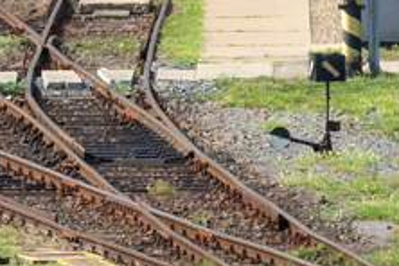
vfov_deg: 1.4
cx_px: -403
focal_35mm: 996
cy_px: -637
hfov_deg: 2.1
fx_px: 11038
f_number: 9
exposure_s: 1/640
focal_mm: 92
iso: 200
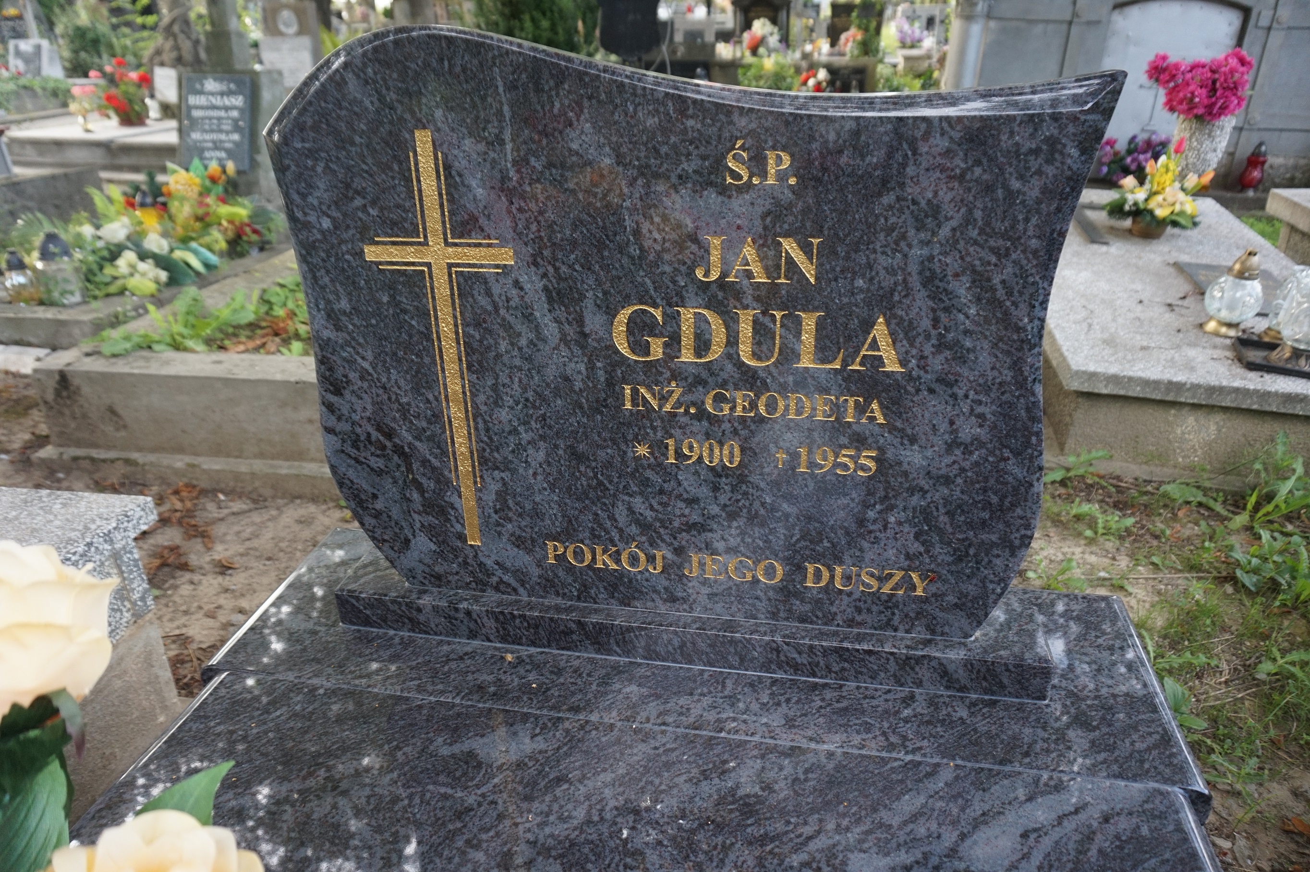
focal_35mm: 24
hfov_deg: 73.8
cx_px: 655
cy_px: 436
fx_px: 873
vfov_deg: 53.1
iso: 400
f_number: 4
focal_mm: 16
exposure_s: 1/160
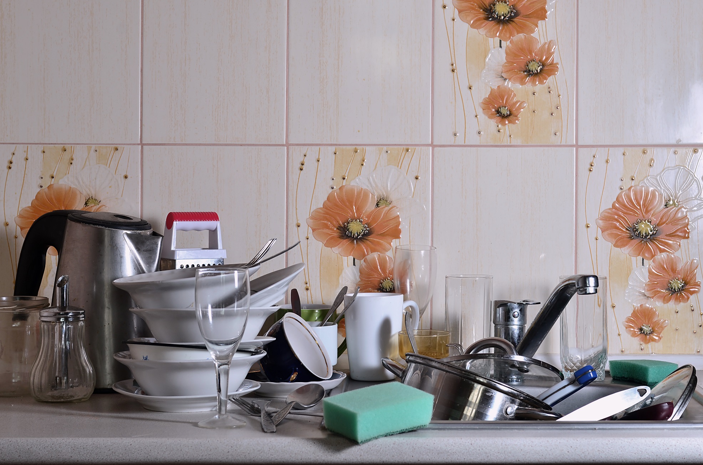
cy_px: 232
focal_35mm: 76
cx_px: 351
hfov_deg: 26.7
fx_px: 1481
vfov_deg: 17.9
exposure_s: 1/80
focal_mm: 50
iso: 125
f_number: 7.1
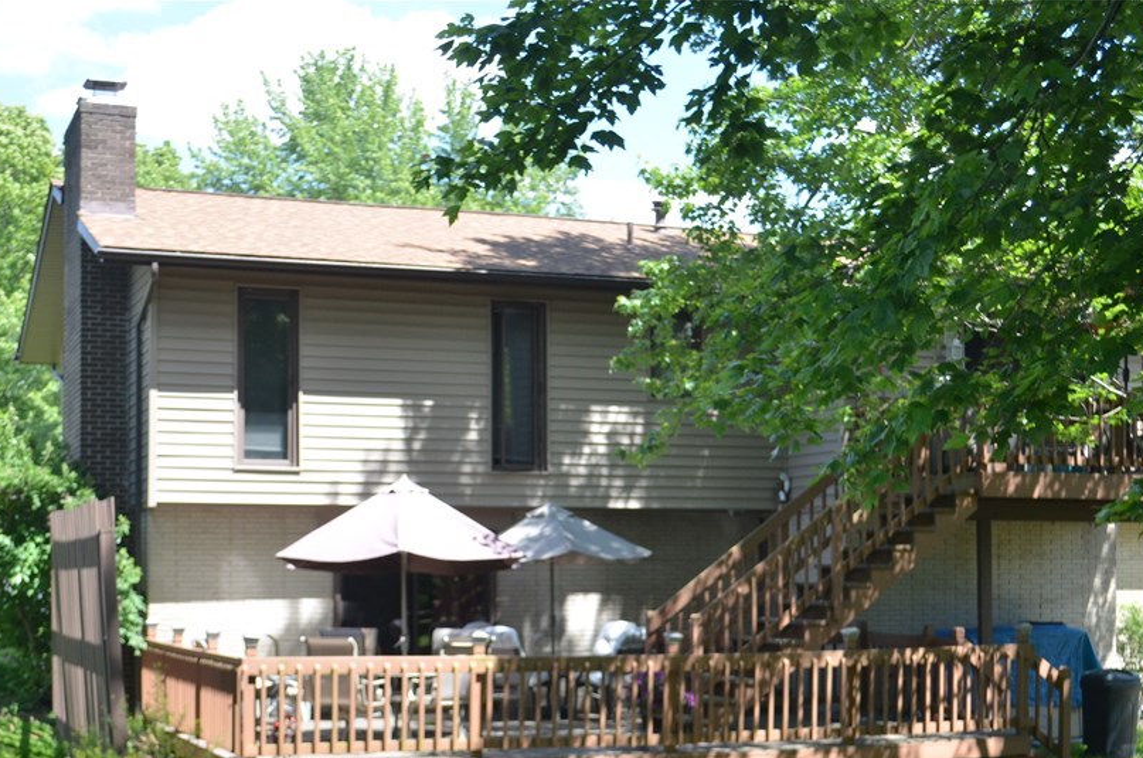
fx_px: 1860
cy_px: 509
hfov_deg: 34.2
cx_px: 593
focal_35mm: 59
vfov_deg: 22.9
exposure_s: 1/1000
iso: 640
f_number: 4.5
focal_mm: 29
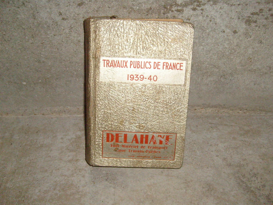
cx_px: 136
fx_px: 276
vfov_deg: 40.7
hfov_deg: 52.6
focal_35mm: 35
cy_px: 102
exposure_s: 1/45
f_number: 2.8
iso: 400
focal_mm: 5.8
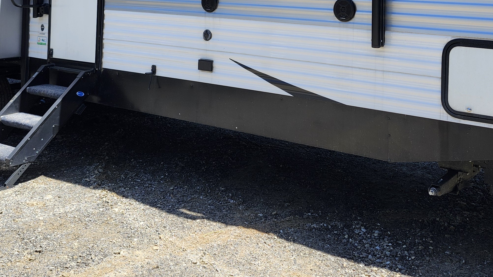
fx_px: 654
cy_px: -17
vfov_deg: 22.8
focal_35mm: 50
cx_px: 240
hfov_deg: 41.3
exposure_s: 1/845
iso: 25
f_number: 1.8
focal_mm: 5.54
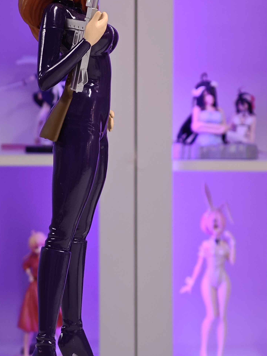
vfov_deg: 14.6
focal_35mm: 135
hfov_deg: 11.0
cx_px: 117
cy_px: 177
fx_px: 1388
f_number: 2.4
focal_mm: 7.48
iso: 400
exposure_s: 1/19.2
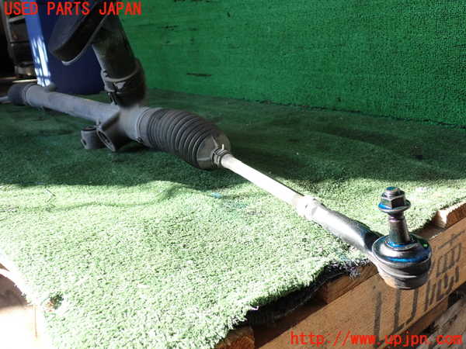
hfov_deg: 56.8
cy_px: 174
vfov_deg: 44.2
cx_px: 233
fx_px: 431
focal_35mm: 32
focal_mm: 5.79
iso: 100
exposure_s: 1/160
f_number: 2.4
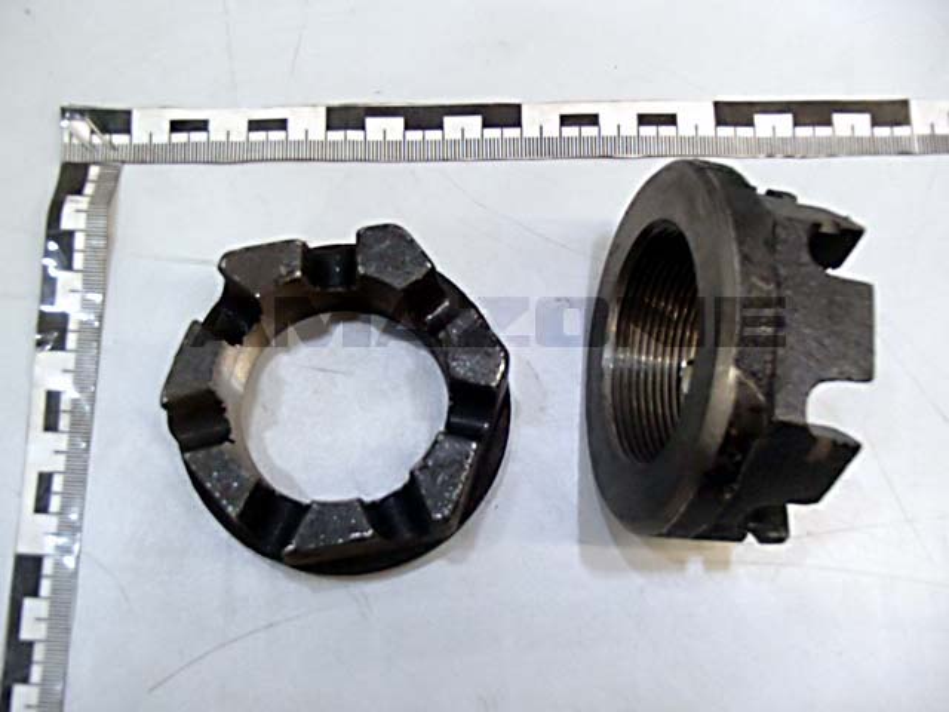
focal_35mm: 43
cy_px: 356
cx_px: 474
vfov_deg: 33.6
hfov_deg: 43.9
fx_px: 1179
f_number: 4.8
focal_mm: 7.73
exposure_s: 1/40
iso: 640
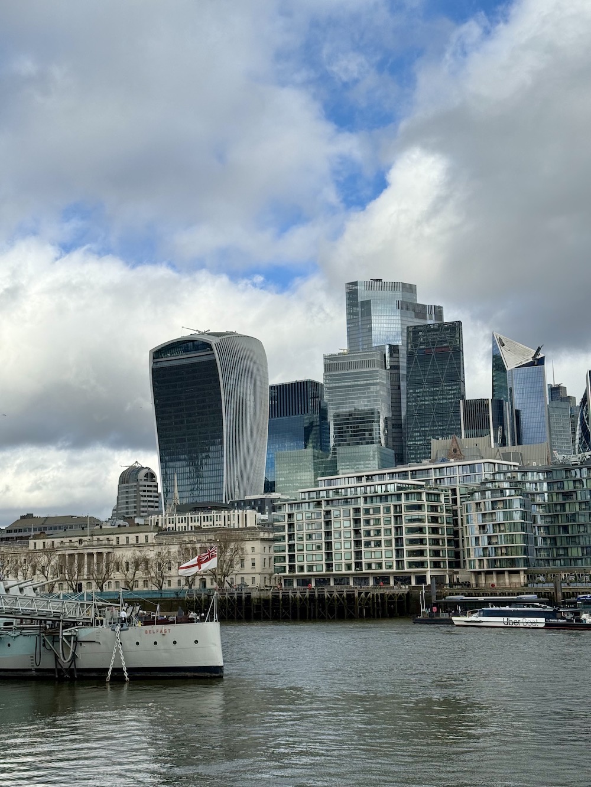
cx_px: 296
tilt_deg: +10.5
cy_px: 394
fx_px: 1092
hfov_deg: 30.3
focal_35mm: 48
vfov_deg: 39.7
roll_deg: +0.8
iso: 64
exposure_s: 1/7143
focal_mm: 6.76
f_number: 1.78
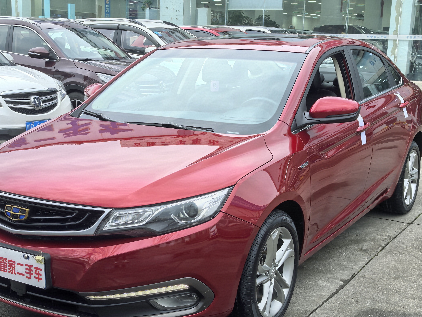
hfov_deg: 36.1
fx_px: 646
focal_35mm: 53
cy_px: 203
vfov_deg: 27.4
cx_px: 185
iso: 50
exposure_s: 1/170
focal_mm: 6.98
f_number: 2
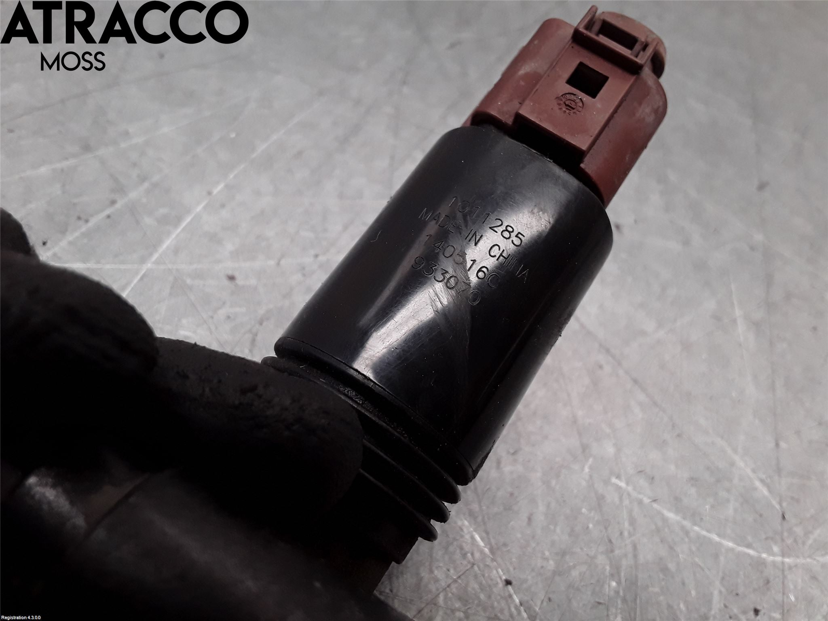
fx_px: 670
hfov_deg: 63.4
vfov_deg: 49.7
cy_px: 310
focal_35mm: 28
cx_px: 414
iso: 100
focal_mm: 2.91
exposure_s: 1/127
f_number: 1.9
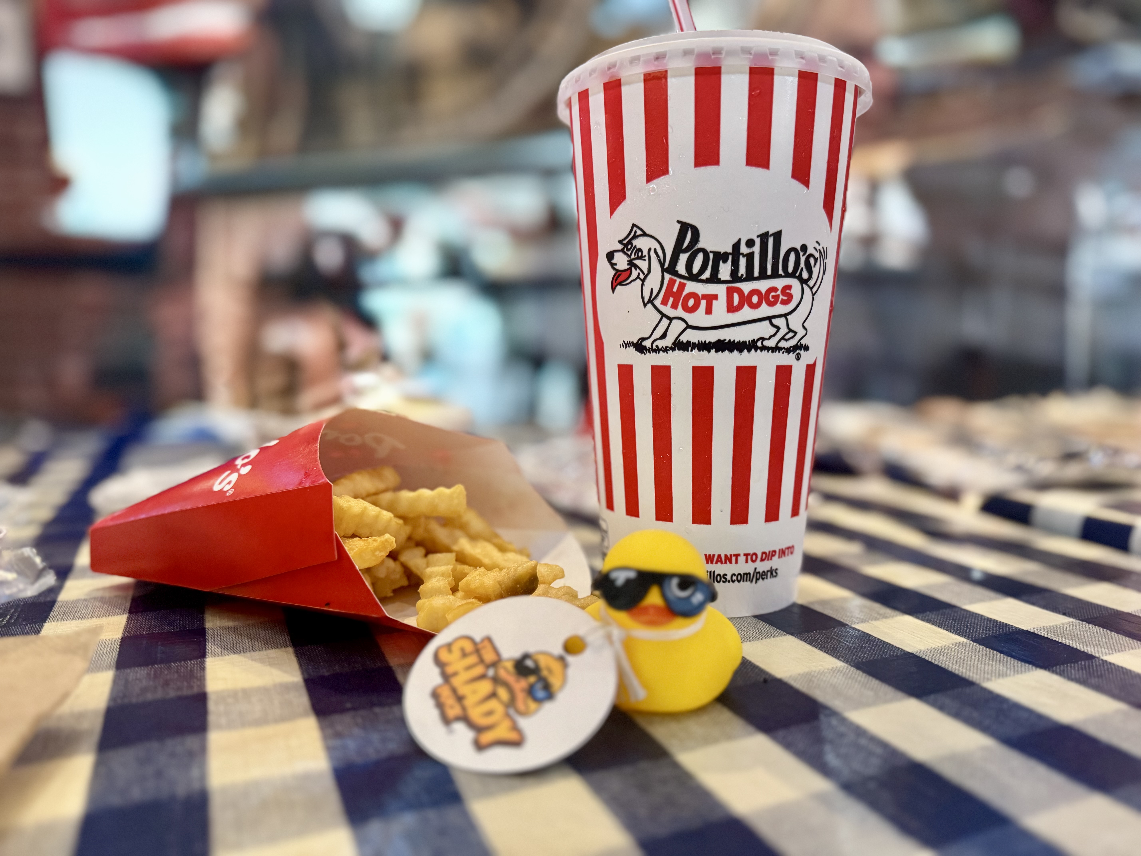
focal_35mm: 24
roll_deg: -0.4
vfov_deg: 56.8
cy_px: 428
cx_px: 570
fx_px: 791
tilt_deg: -7.9
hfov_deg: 71.6
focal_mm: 6.76
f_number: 1.78
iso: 640
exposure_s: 1/60
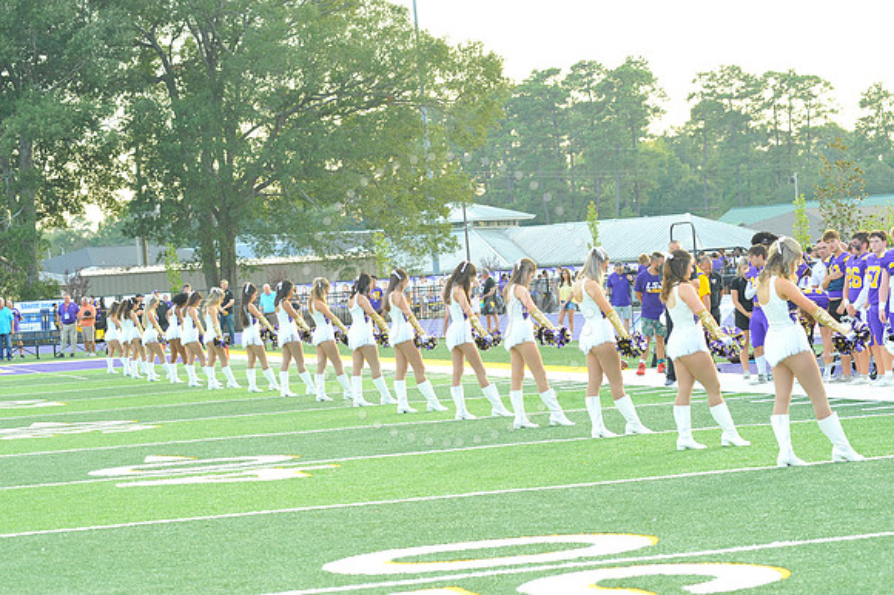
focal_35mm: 100
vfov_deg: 13.7
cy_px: 298
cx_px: 447
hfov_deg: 20.4
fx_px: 2482
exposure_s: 1/100
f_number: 6.3
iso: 640
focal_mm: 100
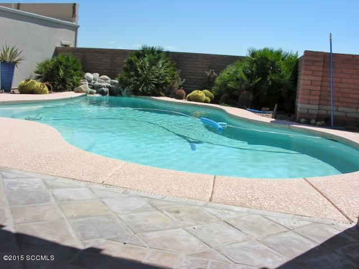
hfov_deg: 52.6
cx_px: 180
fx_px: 363
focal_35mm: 35
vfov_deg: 40.7
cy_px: 134
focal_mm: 8.9
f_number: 6.3
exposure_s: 1/306
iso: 50
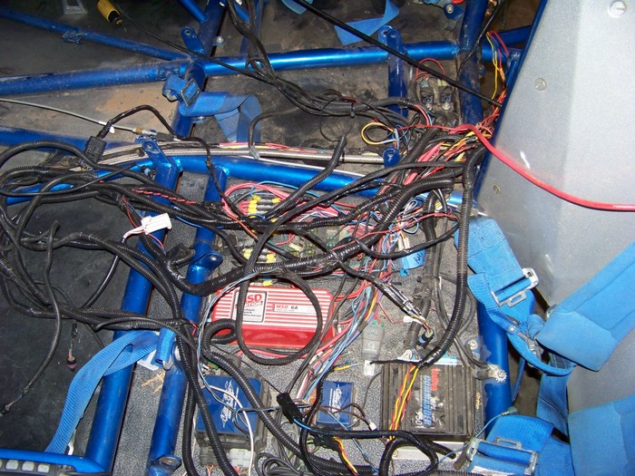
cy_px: 238
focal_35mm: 36
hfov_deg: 51.4
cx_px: 318
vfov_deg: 39.7
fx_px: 660
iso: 200
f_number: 2.8
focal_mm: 5.85
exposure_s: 1/30
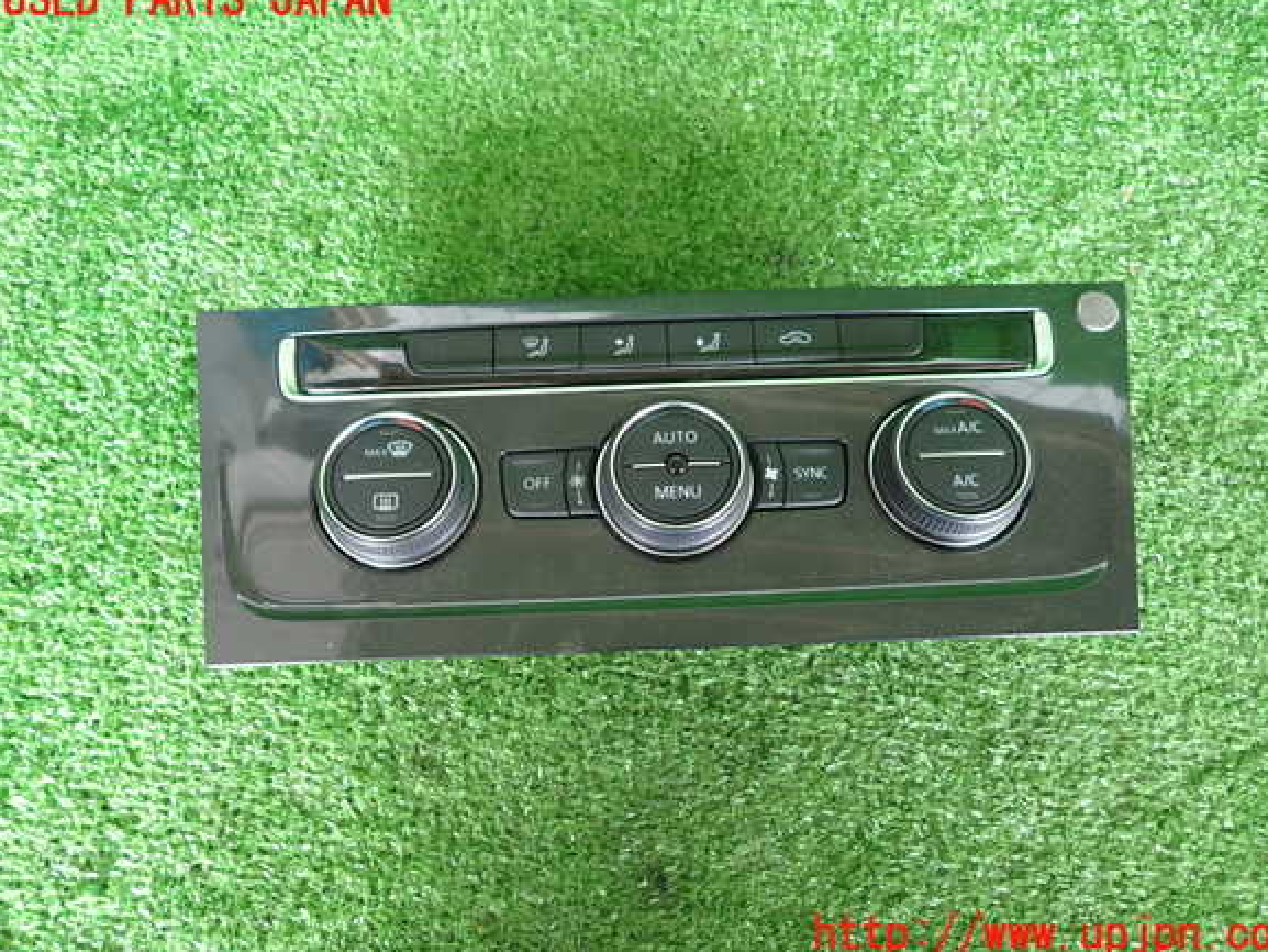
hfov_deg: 67.3
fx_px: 953
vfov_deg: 53.1
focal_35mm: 26
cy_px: 468
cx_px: 650
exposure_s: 1/40
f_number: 2
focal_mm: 4.5
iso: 200
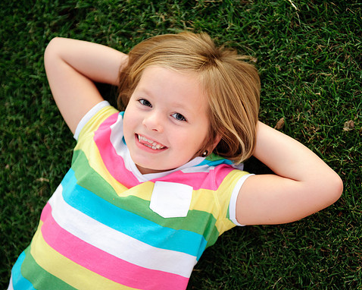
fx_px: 707
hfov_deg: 28.7
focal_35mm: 66
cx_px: 201
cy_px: 144
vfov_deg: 23.1
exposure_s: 1/125
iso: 1000
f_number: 2.8
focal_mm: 58
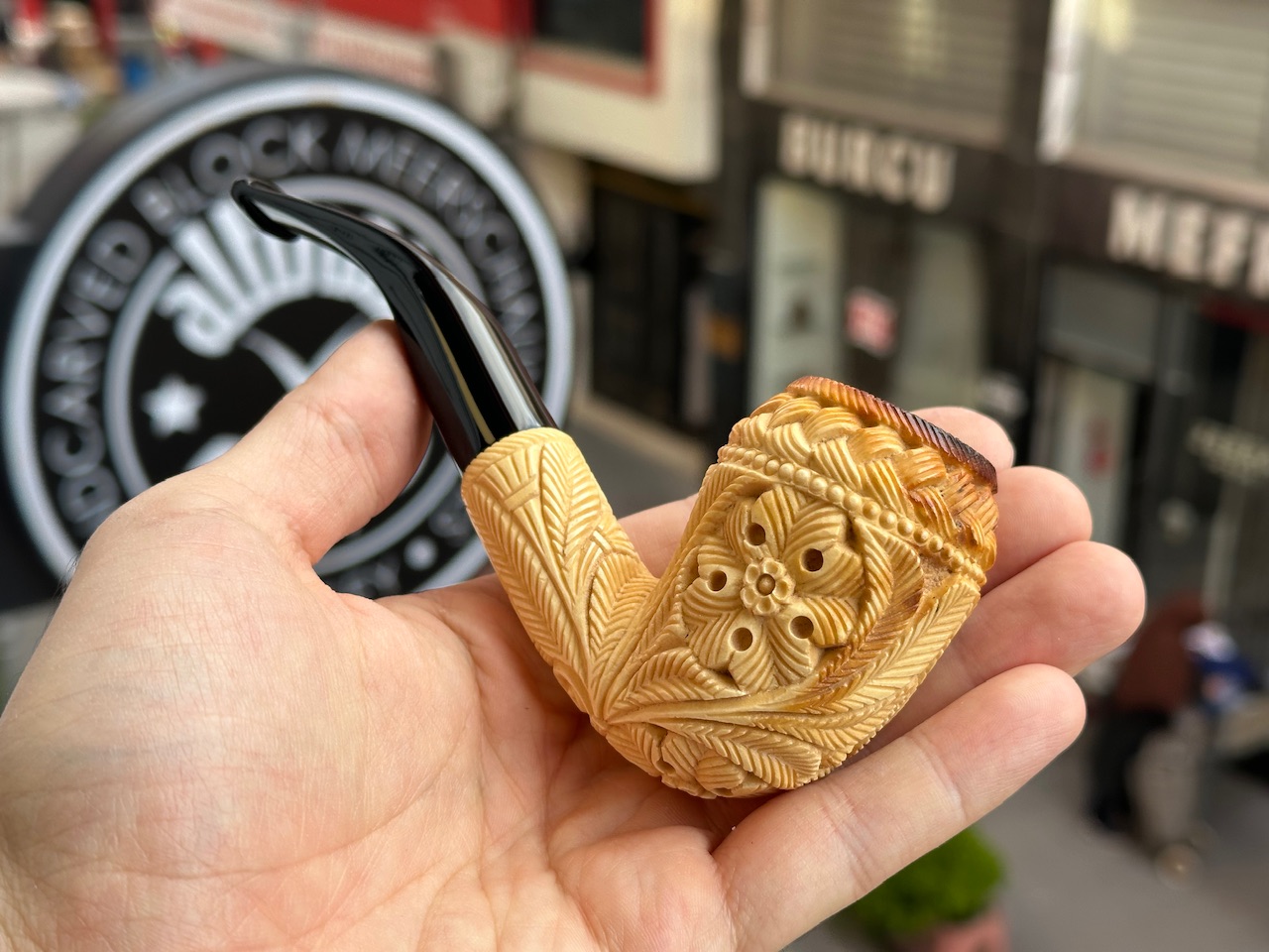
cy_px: 476
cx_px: 634
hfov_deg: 39.7
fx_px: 1760
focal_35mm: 48
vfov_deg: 30.3
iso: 64
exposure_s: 1/469
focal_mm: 6.86
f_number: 1.78
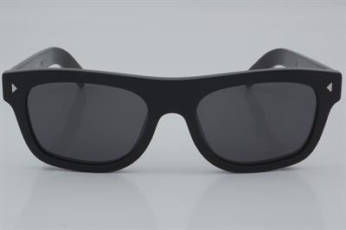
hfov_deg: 24.6
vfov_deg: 16.5
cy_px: 115
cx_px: 173
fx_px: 792
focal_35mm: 82
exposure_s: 1/4
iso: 100
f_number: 32
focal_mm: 55
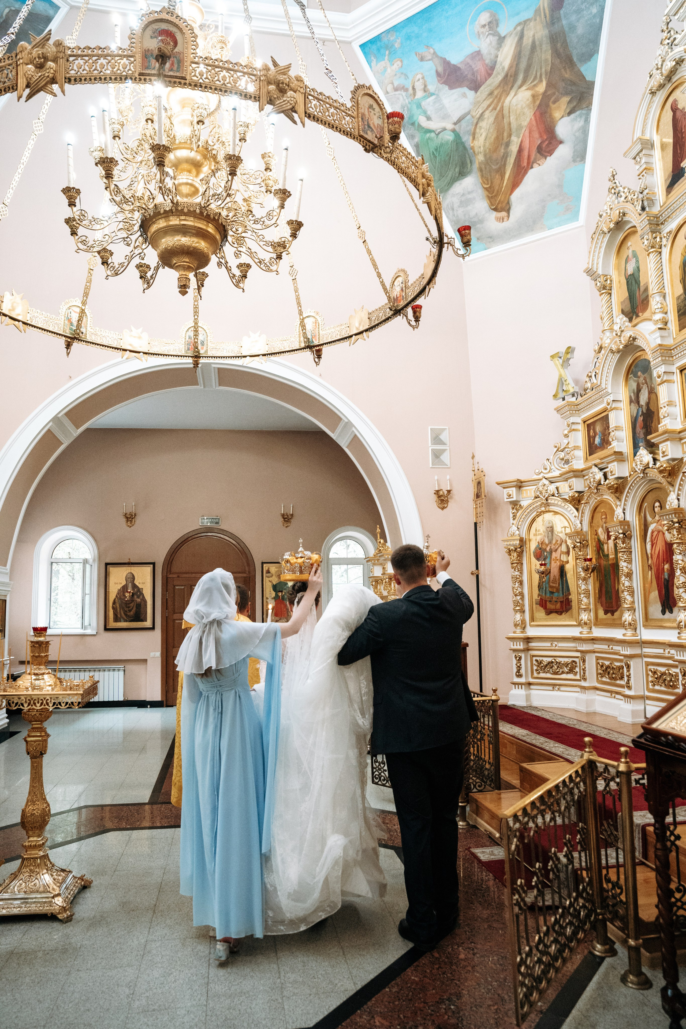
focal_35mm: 24
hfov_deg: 53.1
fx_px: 686
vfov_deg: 73.7
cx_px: 343
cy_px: 514
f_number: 4
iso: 8000
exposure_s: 1/200
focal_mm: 24
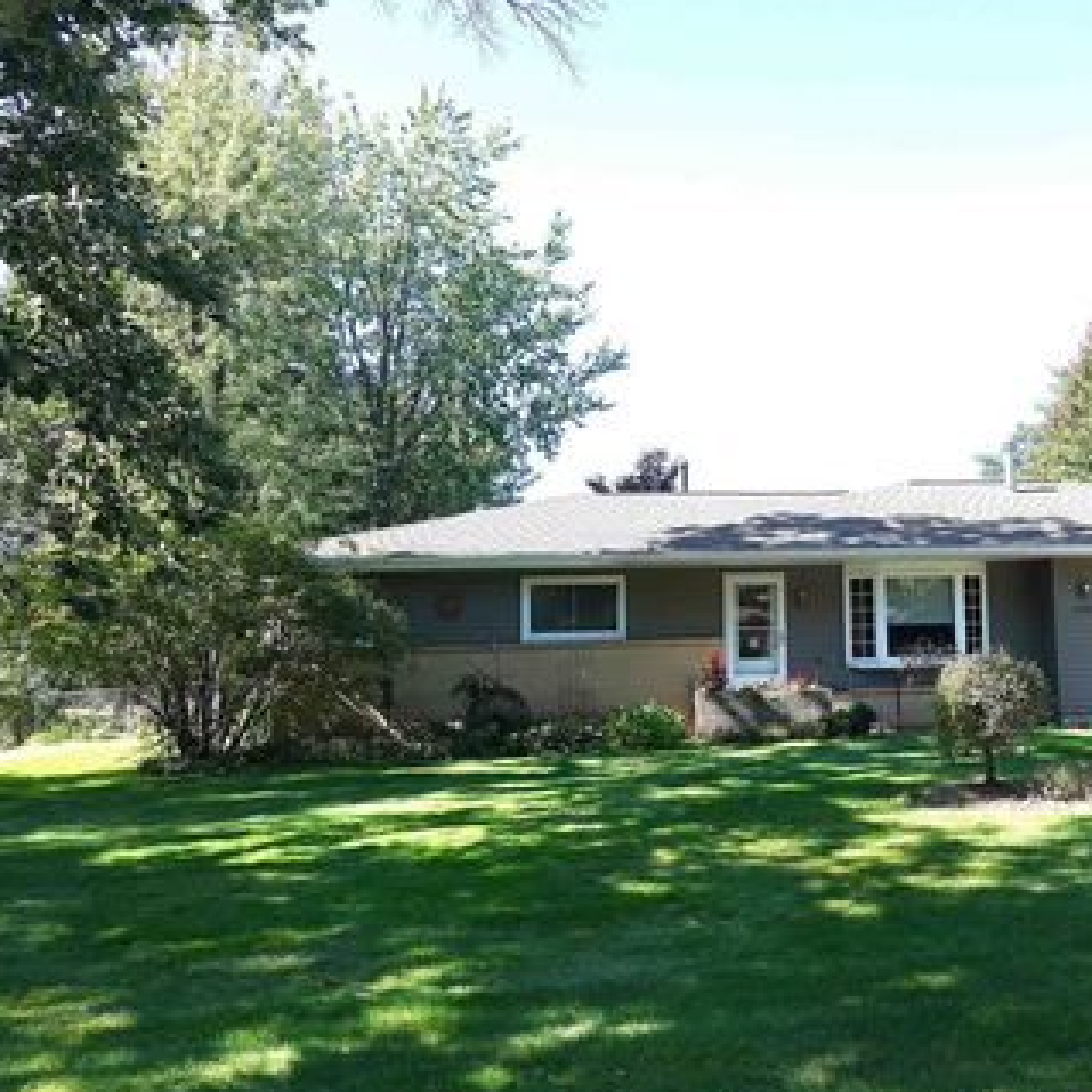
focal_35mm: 32
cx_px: 828
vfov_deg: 51.1
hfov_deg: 49.0
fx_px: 1142
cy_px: 563
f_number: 5
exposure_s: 1/200
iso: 125
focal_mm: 9
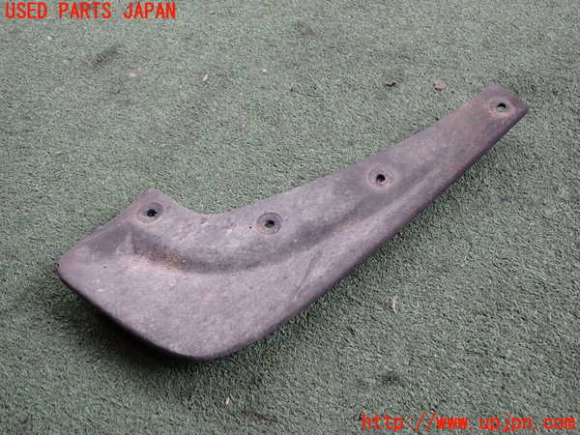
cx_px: 290
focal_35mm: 30
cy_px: 218
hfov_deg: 60.0
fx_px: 503
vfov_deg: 46.8
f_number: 2.3
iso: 160
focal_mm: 5.4
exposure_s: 1/125
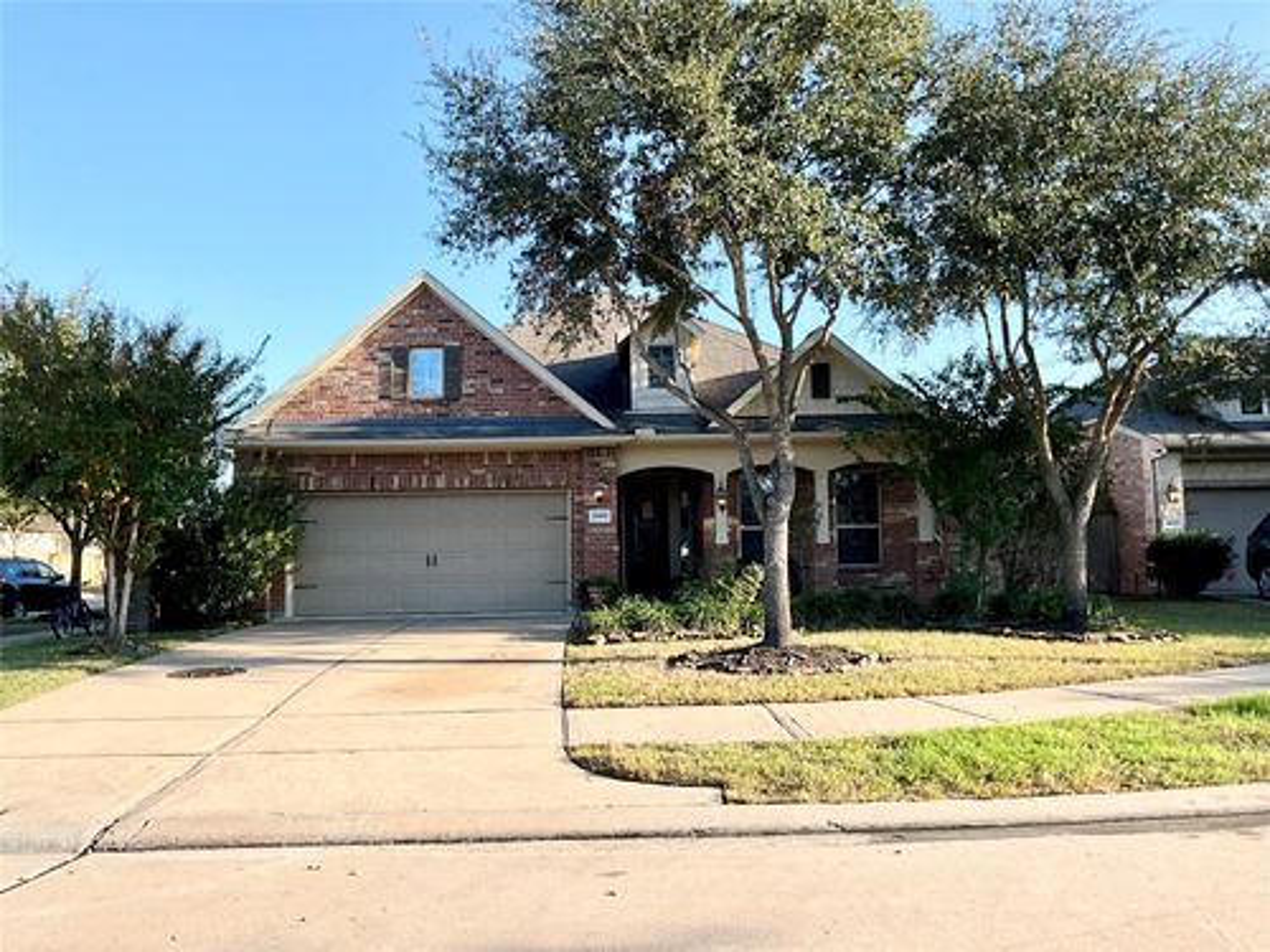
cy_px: 476
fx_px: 1064
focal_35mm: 29
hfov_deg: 61.7
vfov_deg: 48.2
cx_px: 635
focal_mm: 3
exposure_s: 1/1015
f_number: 1.8
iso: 25
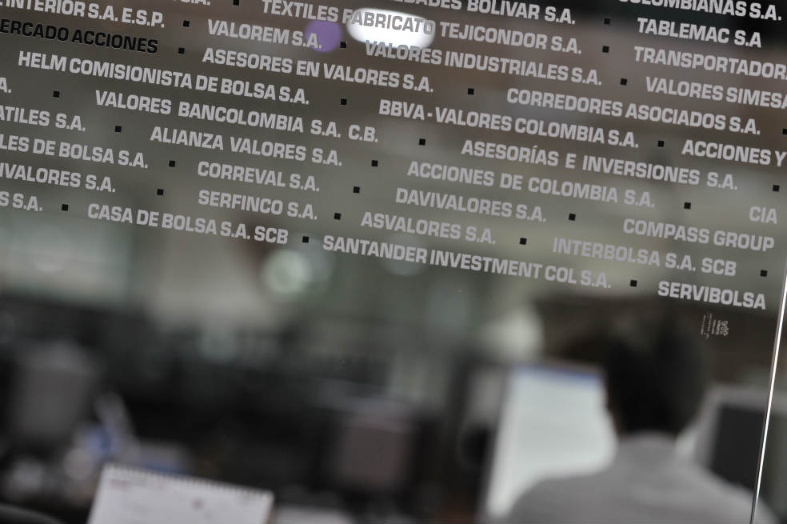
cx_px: 394
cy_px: 262
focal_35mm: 218
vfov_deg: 6.3
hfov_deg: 9.5
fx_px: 4752
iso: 400
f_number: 2.8
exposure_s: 1/125
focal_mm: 145
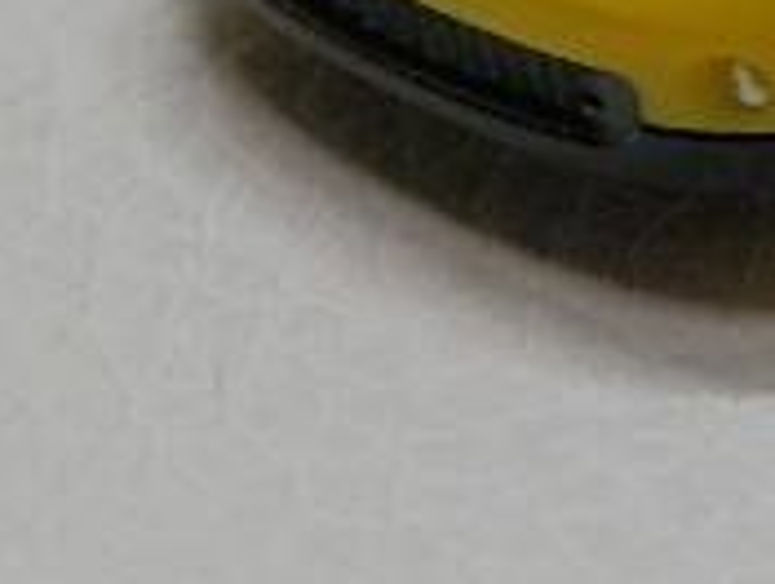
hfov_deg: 15.1
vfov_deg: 11.6
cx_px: 1023
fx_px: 2782
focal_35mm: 124
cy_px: -248
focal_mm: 6.17
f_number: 3.5
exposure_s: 1/30
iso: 200
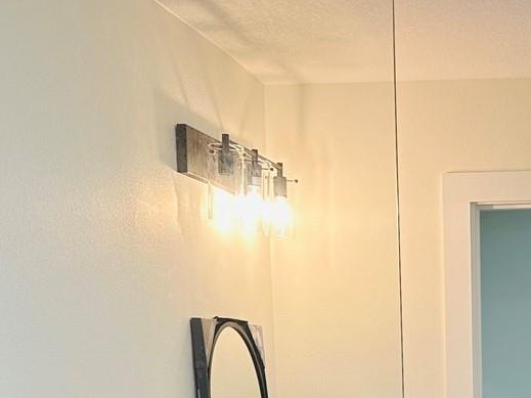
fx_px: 1135
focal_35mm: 74
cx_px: 508
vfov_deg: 18.4
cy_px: 530
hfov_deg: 25.3
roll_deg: -0.6
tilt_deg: -7.6
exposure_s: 1/120
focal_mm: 6.86
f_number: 1.78
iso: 100
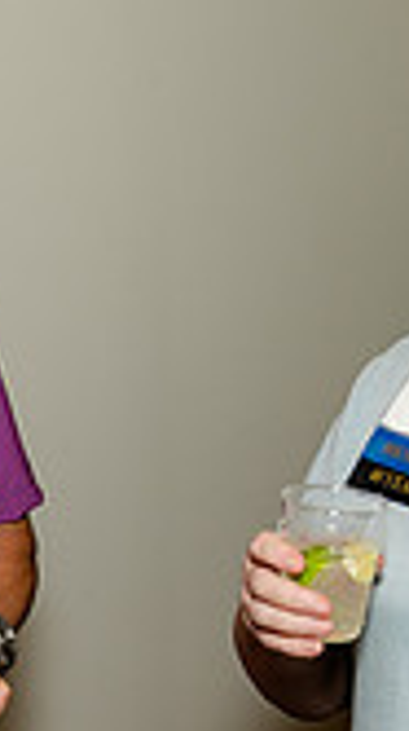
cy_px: 456
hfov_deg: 13.1
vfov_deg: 24.1
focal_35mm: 88
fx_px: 1702
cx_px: -167
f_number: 4
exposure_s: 1/200
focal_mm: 24
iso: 400
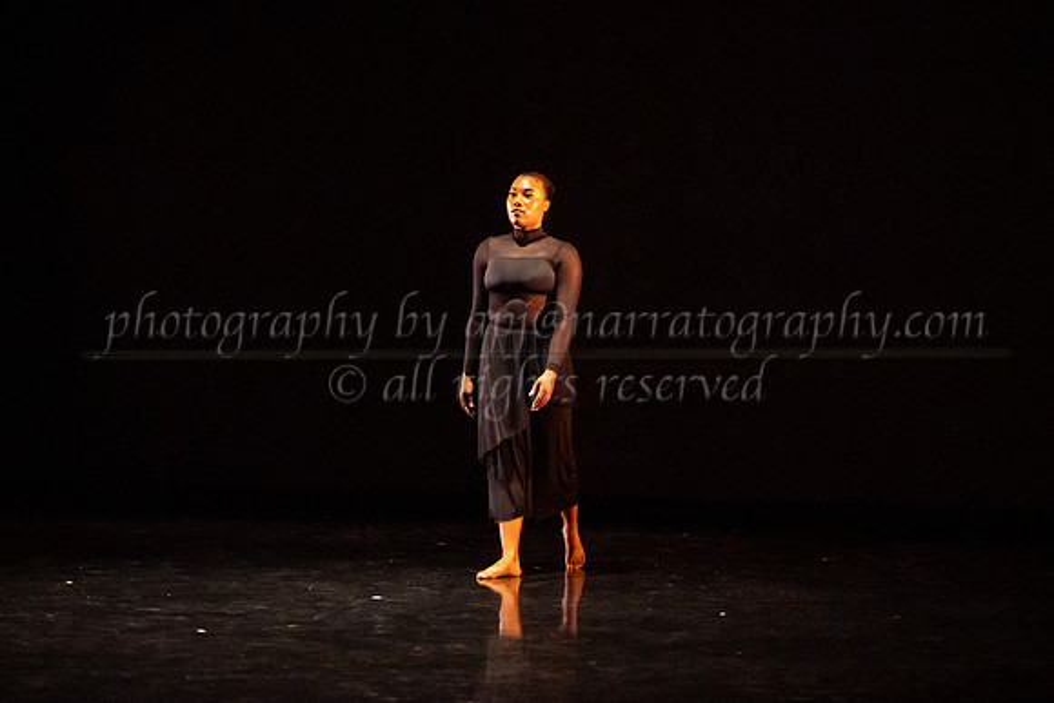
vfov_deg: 13.7
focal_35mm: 100
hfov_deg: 20.4
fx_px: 2930
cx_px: 535
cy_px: 250
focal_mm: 75
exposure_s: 1/250
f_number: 2.8
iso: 4000
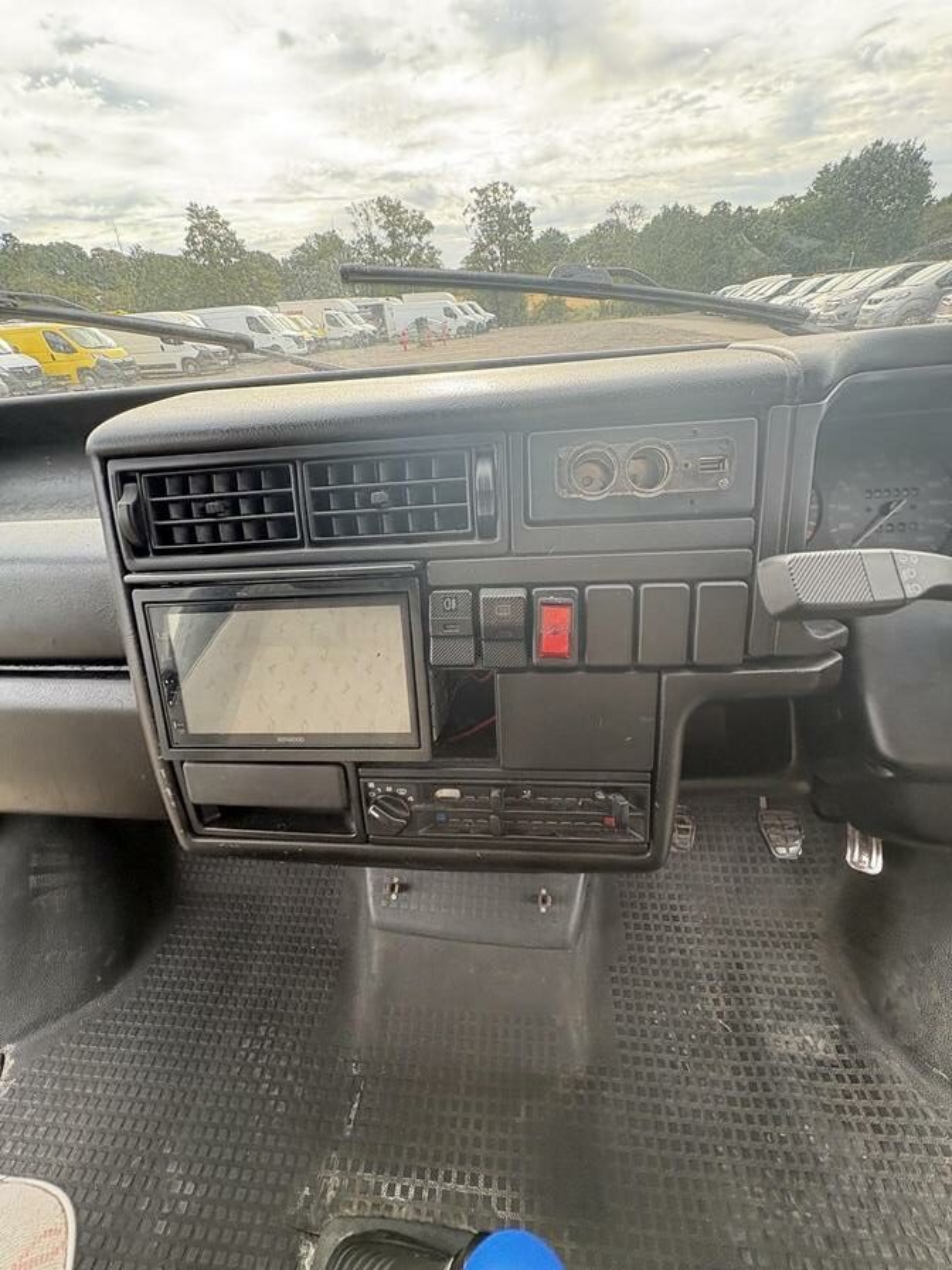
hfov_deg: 85.7
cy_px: 635
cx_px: 476
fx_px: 513
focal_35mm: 14
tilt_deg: -29.9
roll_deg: +1.6
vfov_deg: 102.1
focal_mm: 2.22
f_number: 2.2
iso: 125
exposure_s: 1/126
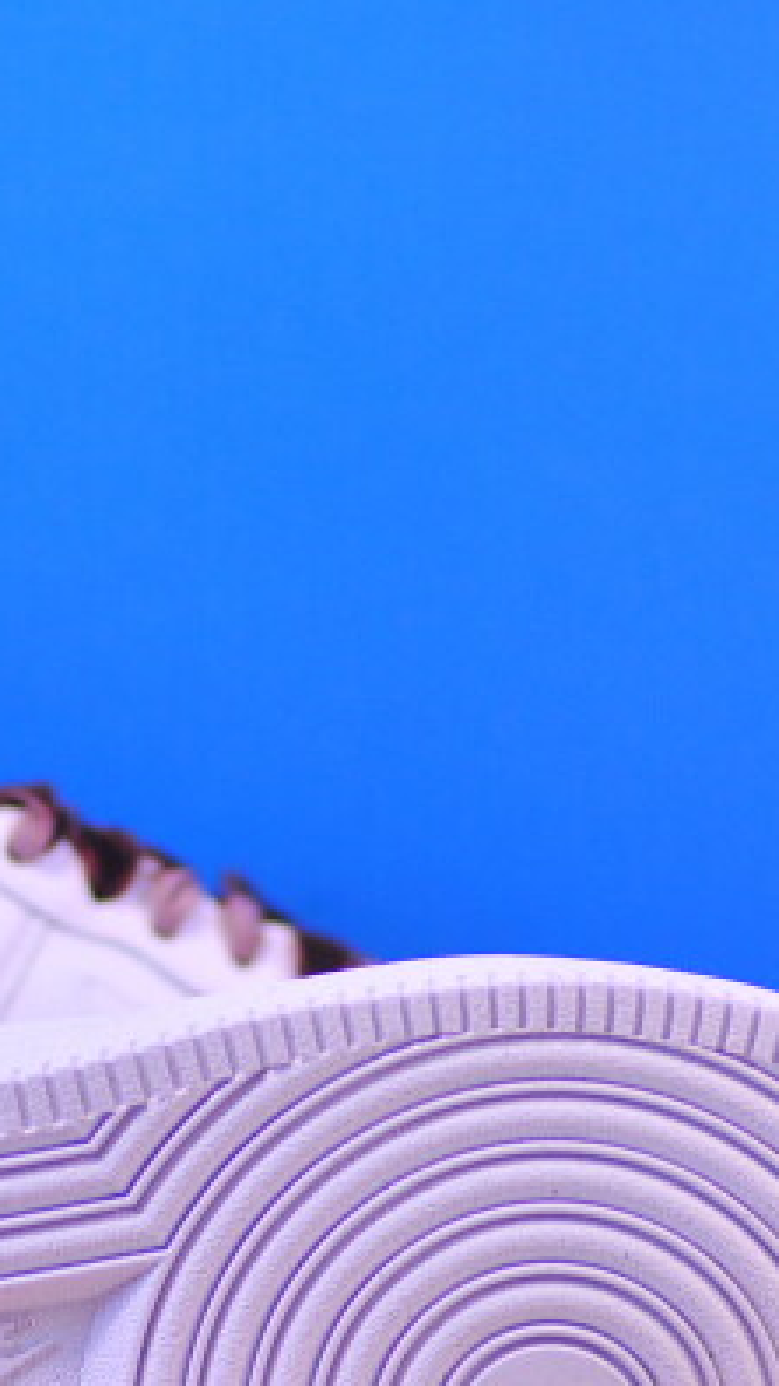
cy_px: 868
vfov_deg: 13.5
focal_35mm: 159
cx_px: 137
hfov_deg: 7.6
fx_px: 5842
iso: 250
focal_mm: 50
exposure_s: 1/320
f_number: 2
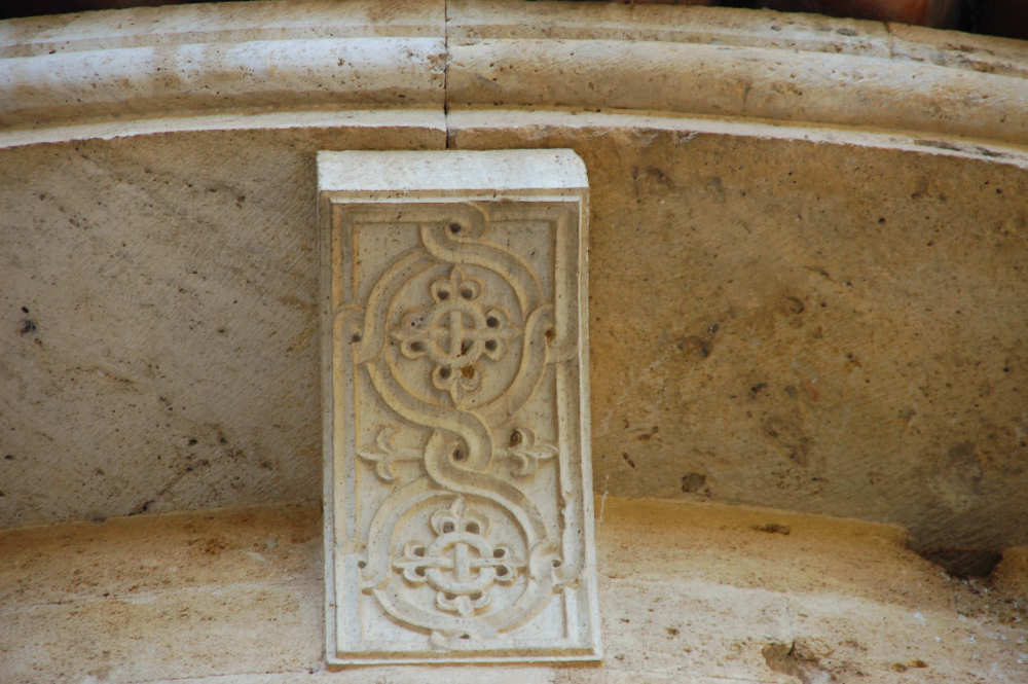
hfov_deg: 8.9
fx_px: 6634
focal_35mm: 232
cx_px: 514
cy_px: 342
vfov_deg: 5.9
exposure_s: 1/125
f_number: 6
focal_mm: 155
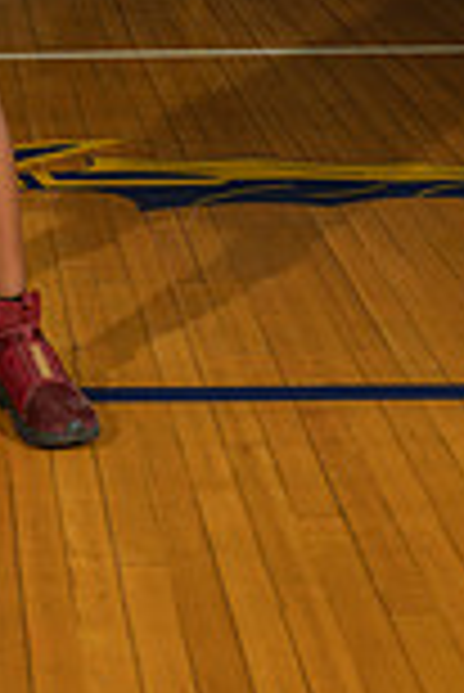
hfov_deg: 11.5
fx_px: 2257
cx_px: -126
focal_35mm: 117
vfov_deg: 16.2
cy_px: -292
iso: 160
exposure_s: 1/200
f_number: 7.1
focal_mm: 40
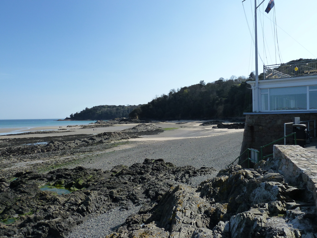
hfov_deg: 69.4
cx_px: 158
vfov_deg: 54.9
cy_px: 119
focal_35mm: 25
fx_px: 229
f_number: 5
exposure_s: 1/400
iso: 125
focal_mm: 4.1
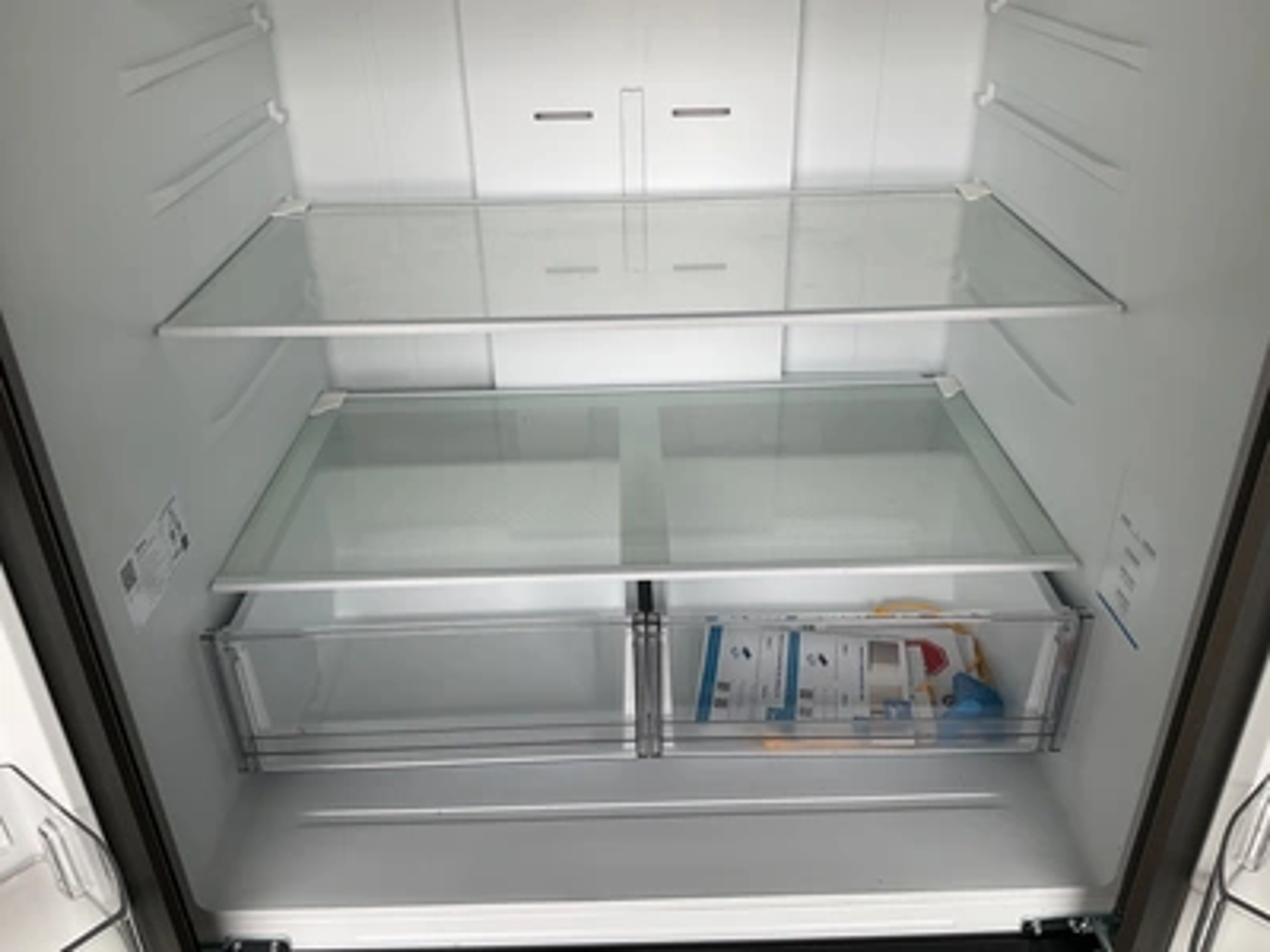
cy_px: 476
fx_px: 1064
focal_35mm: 29
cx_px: 635
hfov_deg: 61.7
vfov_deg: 48.2
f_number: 1.8
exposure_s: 1/351
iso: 25
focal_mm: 3
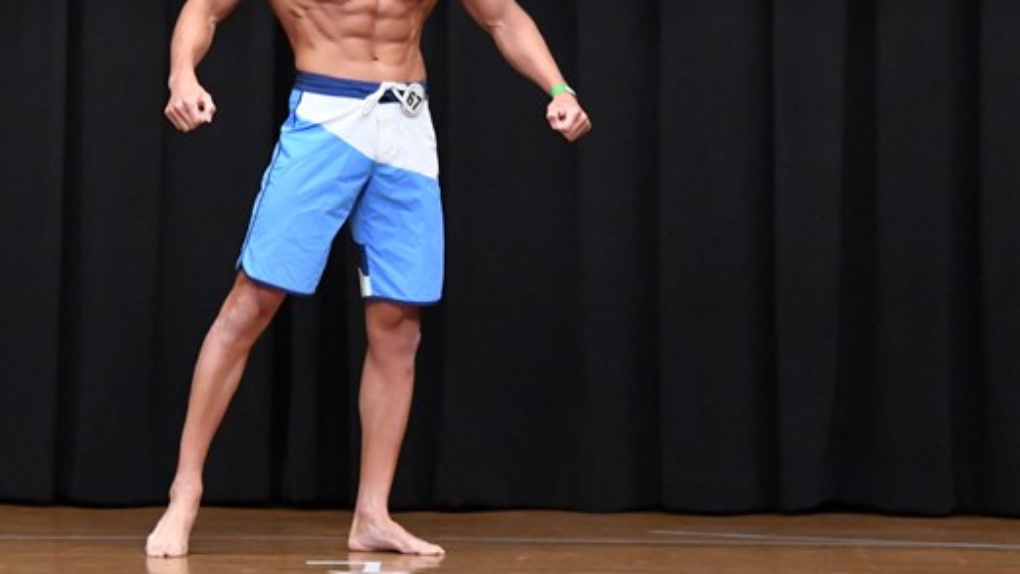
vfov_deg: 3.6
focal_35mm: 338
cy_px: 104
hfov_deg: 6.4
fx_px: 9141
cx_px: 291
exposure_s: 1/400
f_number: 5.6
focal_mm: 145
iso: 8000
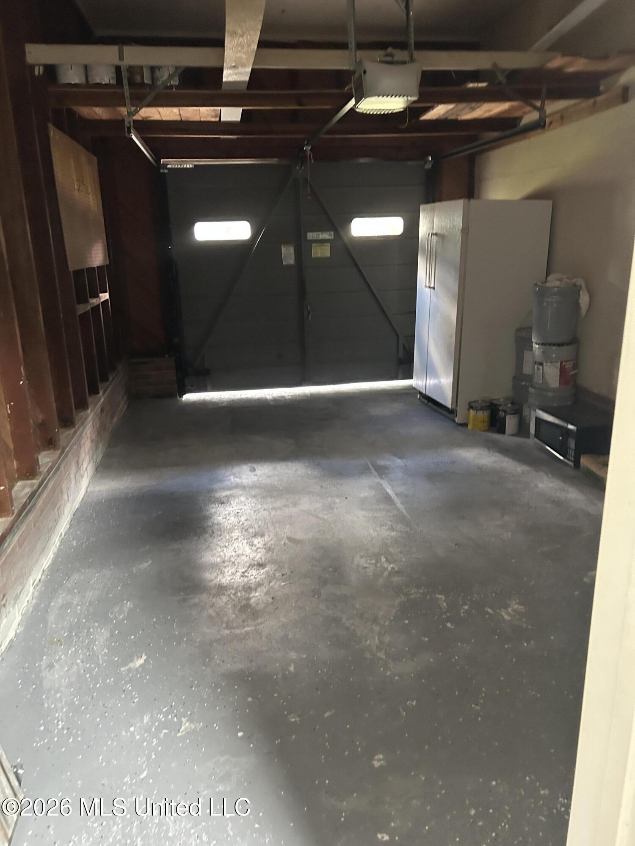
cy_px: 423
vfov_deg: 67.3
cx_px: 318
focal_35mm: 26
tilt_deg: -15.2
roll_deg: -0.1
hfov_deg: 53.1
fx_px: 636
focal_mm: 5.7
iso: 640
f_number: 1.5
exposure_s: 1/40
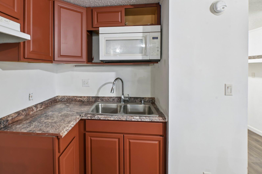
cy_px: 72
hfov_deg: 89.5
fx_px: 131
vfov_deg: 66.9
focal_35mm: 18
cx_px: 113
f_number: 9
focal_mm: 14
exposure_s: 1.6
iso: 200
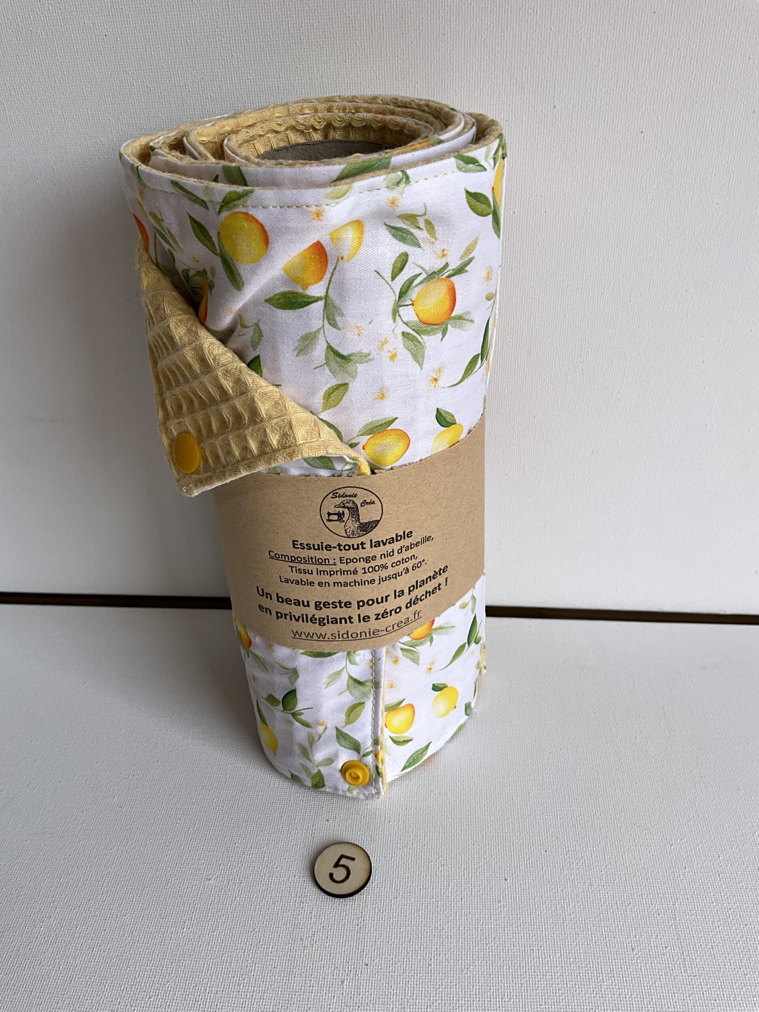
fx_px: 848
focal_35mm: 29
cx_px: 380
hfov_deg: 48.2
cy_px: 506
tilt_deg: -35.2
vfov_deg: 61.7
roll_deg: +1.9
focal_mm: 3
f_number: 1.8
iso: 16
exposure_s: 1/257
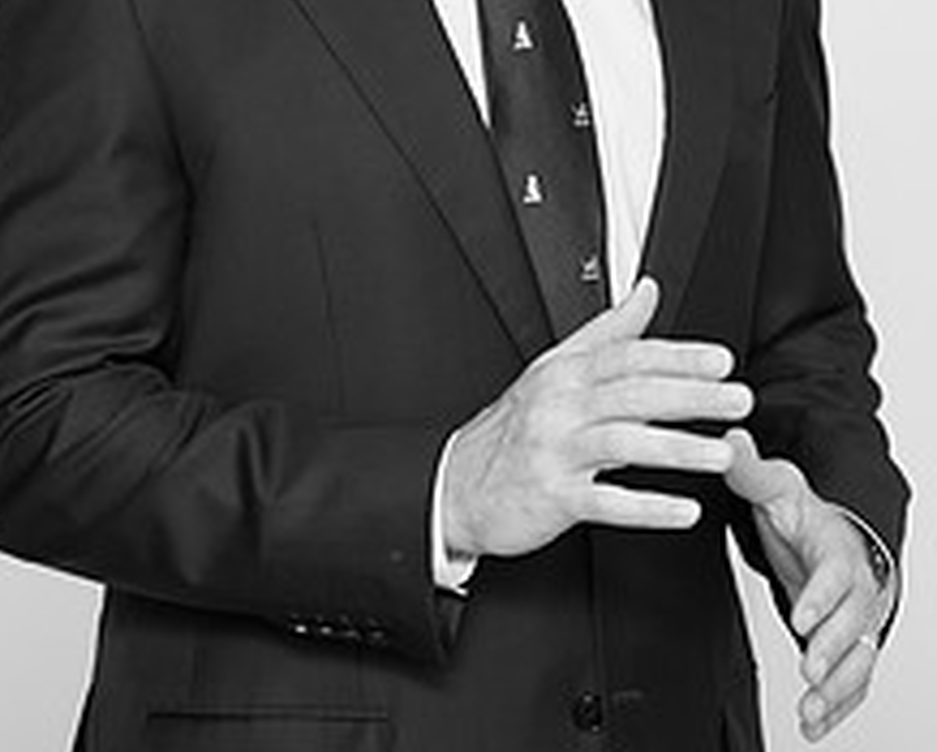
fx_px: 7248
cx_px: 447
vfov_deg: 5.9
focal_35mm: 261
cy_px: 0
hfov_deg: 7.4
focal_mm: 135
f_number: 3.5
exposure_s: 1/160
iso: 500
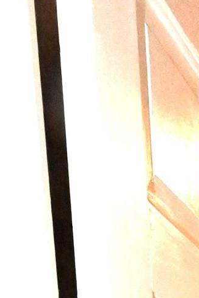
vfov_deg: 15.9
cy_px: 623
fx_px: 788
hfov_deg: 12.3
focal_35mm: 95
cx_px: 432
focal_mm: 13.5
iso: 6400
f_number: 11
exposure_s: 1/60
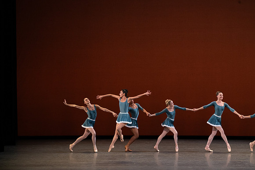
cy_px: 85
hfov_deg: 10.5
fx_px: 1389
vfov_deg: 7.0
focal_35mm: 196
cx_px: 128
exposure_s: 1/400
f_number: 9
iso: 5000
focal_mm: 196
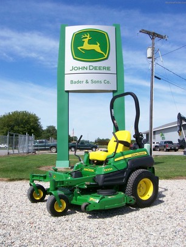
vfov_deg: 54.0
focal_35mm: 34
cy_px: 124
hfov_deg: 41.8
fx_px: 244
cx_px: 93
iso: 80
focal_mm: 5.6
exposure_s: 1/629
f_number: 5.1
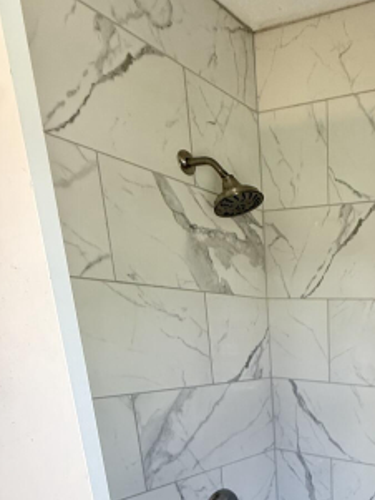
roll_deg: -2.7
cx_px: 407
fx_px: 447
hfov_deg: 38.2
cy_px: 471
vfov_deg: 50.1
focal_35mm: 31
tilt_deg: -16.1
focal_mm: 2.22
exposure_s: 1/120
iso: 250
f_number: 2.2
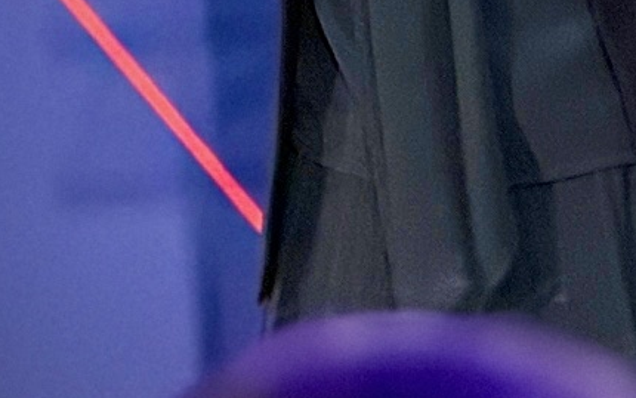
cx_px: 976
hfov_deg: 4.2
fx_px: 8617
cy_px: -524
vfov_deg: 2.6
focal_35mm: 497
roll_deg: +5.8
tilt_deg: +2.7
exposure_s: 1/40
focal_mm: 16.89
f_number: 2.8
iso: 1000
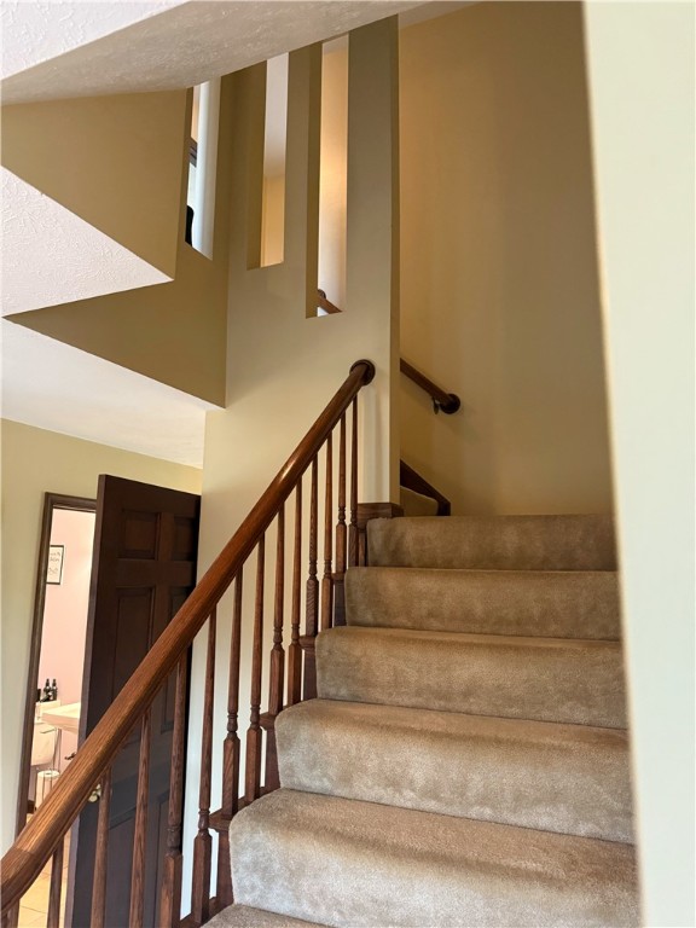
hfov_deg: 56.8
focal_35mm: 24
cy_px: 464
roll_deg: +0.2
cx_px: 348
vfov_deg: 71.6
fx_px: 643
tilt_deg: +10.9
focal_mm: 6.76
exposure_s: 1/60
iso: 800
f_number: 1.78
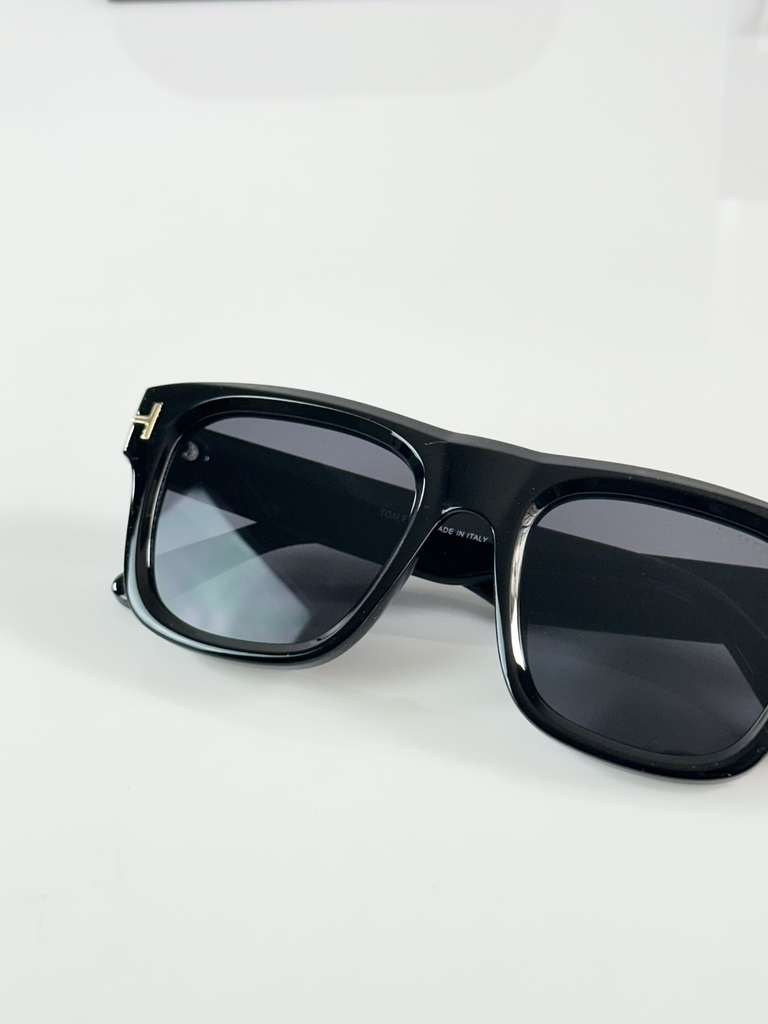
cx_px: 452
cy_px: 524
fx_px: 2011
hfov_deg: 21.6
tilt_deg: -35.7
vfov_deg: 28.6
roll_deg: +1.9
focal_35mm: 68
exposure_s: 1/100
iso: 64
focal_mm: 6.86
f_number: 1.78
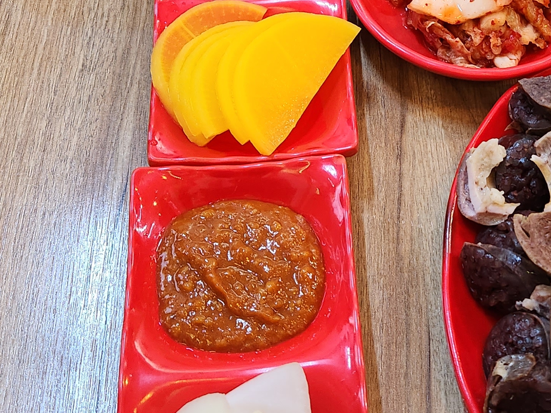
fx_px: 1019
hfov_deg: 29.5
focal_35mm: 64
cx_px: 451
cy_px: 3
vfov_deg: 22.1
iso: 250
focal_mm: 5.4
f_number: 1.8
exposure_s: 1/120
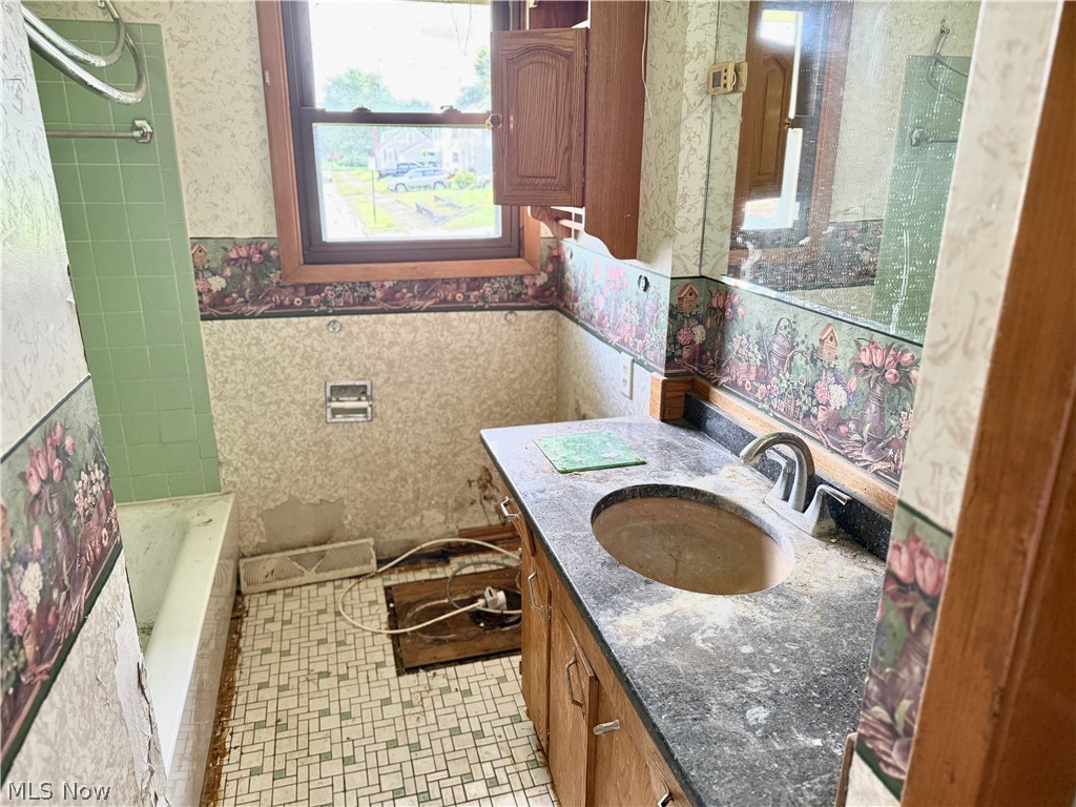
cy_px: 404
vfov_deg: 56.8
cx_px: 538
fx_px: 746
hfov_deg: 71.6
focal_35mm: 24
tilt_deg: -17.9
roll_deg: -0.4
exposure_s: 1/60
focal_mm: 6.76
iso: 320
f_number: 1.78
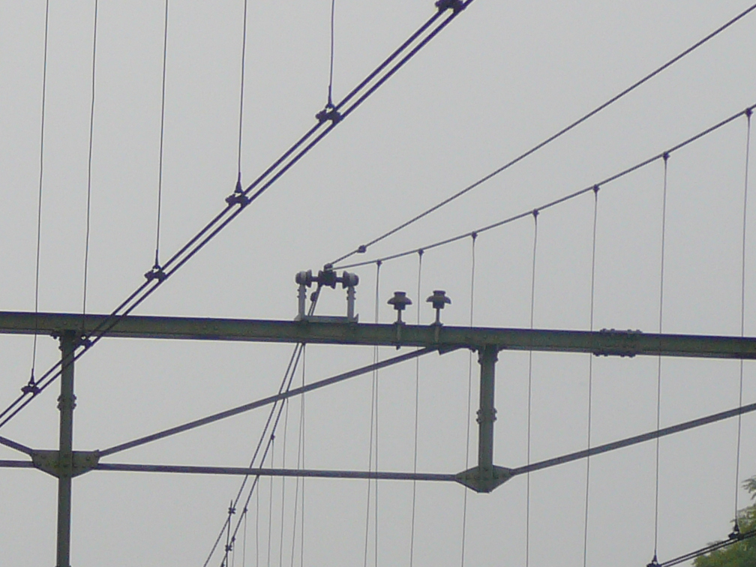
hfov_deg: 6.1
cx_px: 66
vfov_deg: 4.6
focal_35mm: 325
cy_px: 717
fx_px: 7098
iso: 80
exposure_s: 1/250
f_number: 3.9
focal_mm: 19
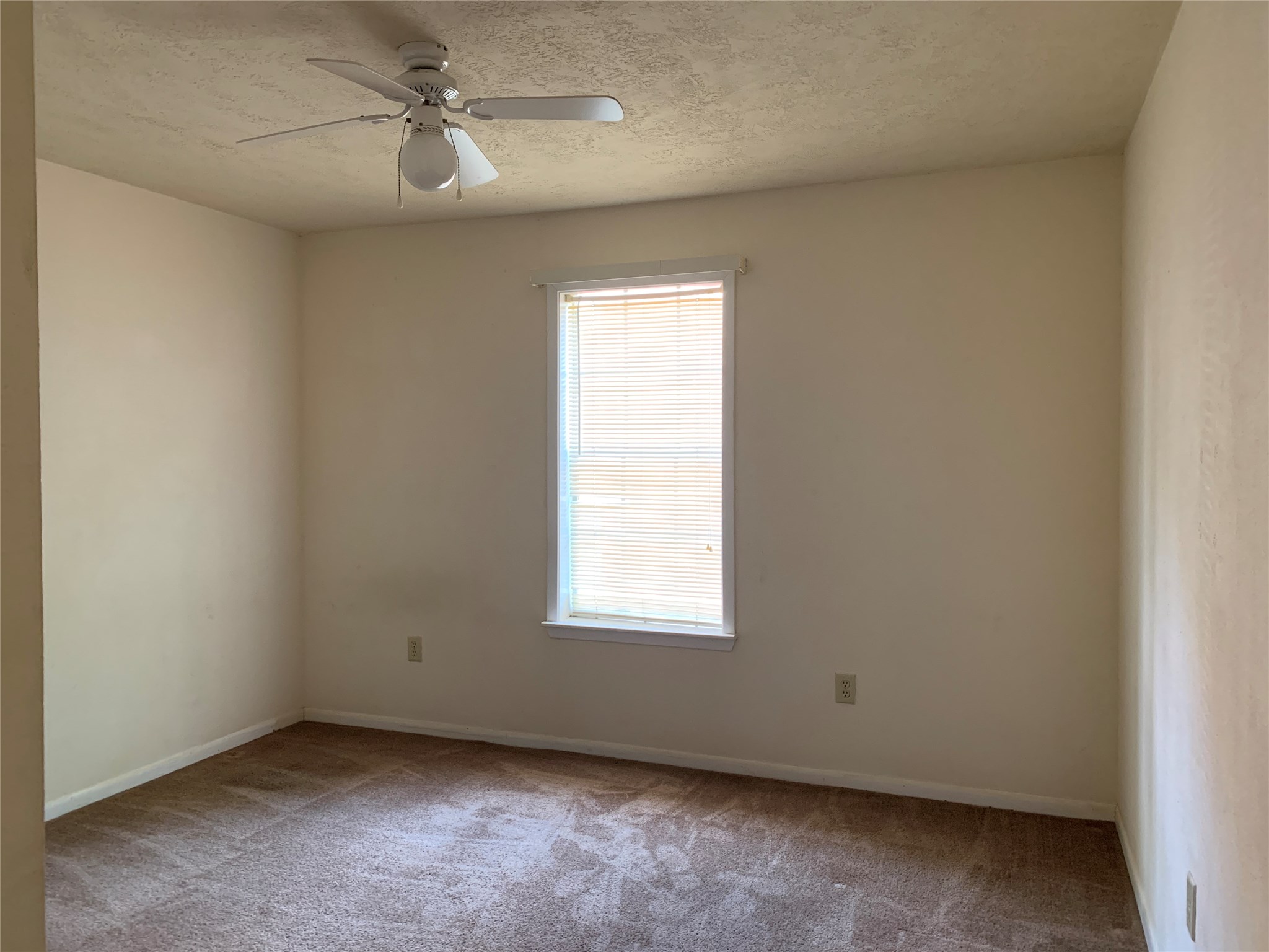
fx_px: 953
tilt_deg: -1.8
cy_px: 476
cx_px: 634
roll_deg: -0.7
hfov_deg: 67.3
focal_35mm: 26
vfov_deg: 53.1
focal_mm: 4.25
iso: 320
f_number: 1.8
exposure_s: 1/60
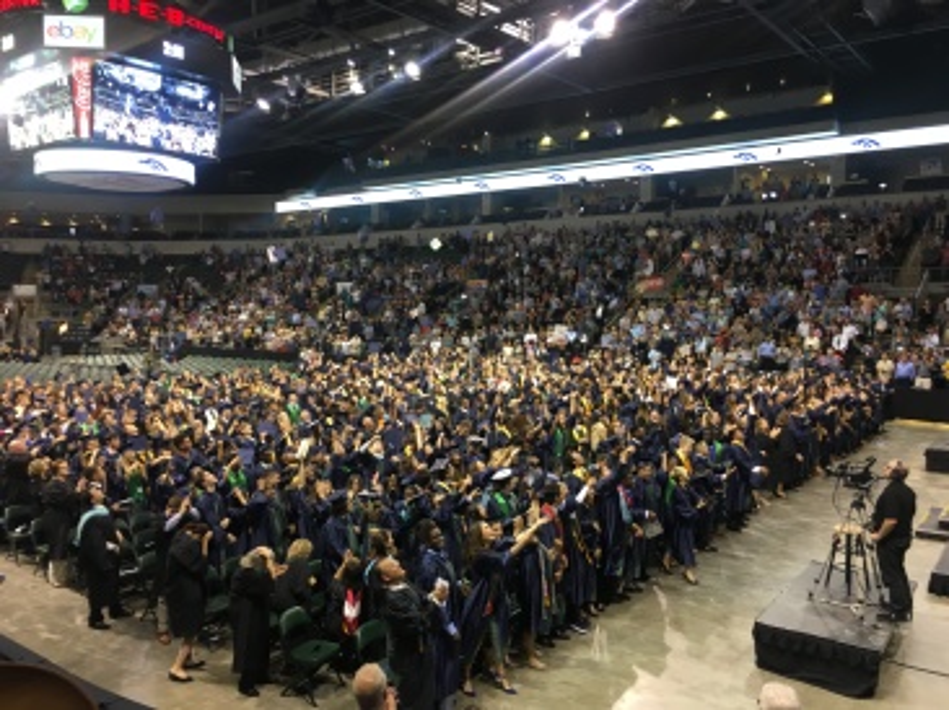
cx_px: 474
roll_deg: +0.1
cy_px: 355
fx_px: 795
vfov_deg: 48.2
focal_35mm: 29
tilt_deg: -4.2
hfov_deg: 61.7
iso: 64
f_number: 2.2
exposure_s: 1/30
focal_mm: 4.15
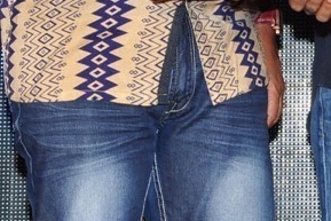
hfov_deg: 6.3
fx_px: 2971
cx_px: 365
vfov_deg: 4.2
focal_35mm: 323
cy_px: -128
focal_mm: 52
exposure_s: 1/125
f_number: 7.1
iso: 400
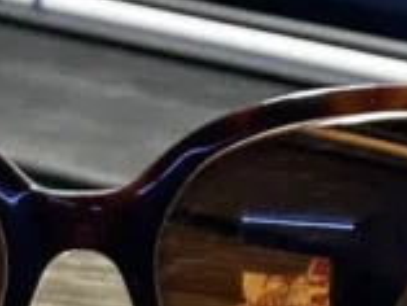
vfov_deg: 14.7
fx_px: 1153
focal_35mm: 98
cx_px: 184
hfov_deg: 20.0
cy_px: -47
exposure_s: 1/50
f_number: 1.78
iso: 200
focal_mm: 6.86
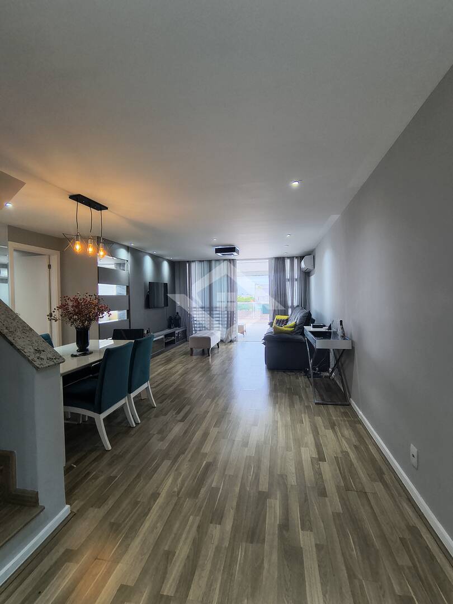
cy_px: 302
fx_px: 209
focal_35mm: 12
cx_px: 226
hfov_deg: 94.5
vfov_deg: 110.5
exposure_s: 1/50
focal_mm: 2.13
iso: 313
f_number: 2.2
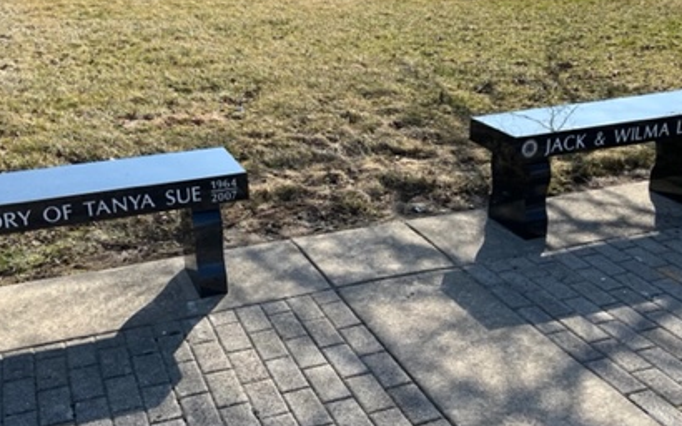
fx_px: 799
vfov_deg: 29.8
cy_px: 245
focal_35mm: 43
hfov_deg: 46.2
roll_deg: +1.5
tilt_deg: -22.3
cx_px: 326
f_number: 1.6
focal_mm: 5.1
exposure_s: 1/1832
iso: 50
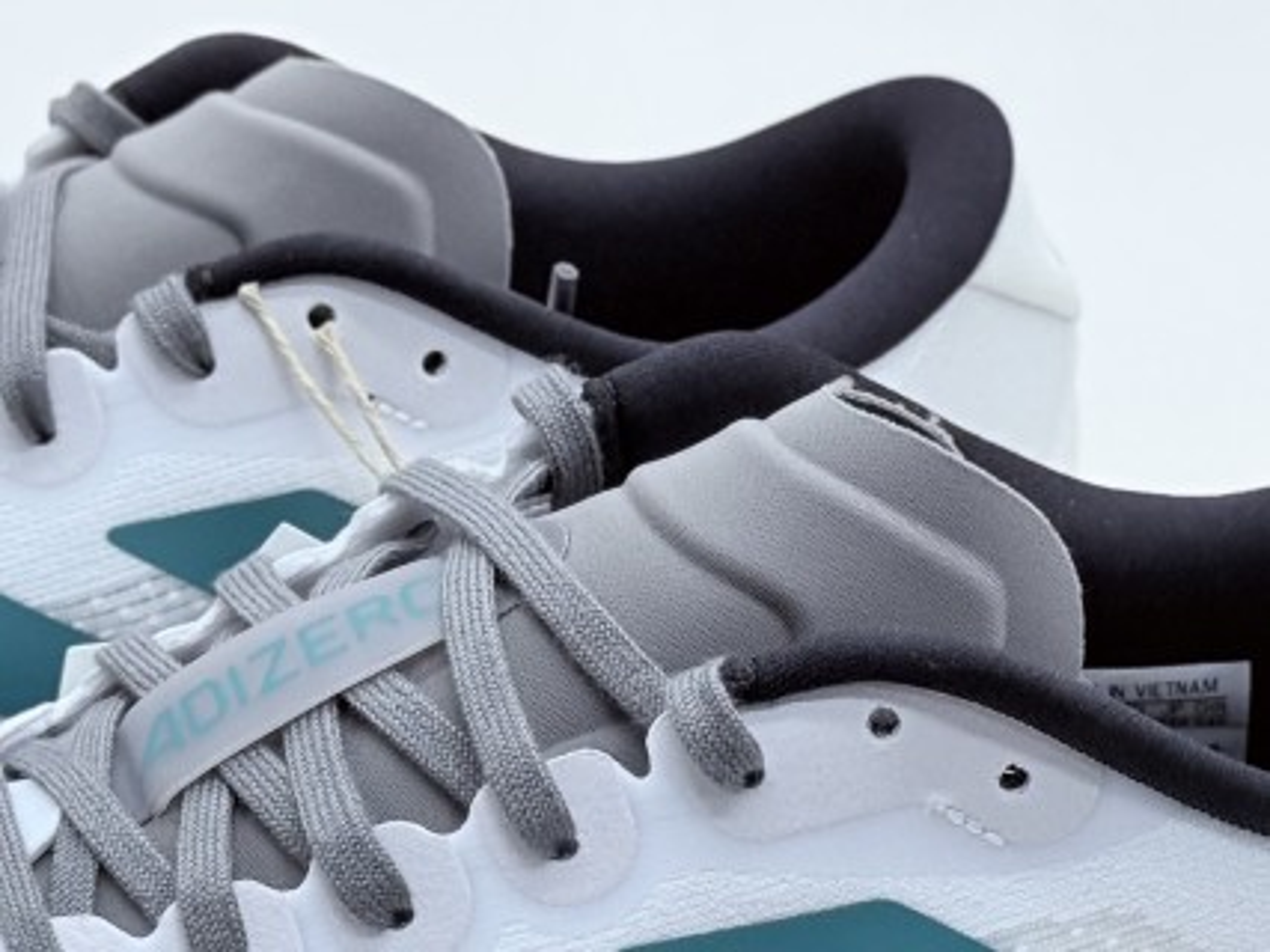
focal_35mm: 48
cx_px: 635
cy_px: 476
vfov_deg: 30.3
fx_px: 1761
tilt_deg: -24.8
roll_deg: +0.0
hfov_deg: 39.7
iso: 64
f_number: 1.78
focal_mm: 6.76
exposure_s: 1/615
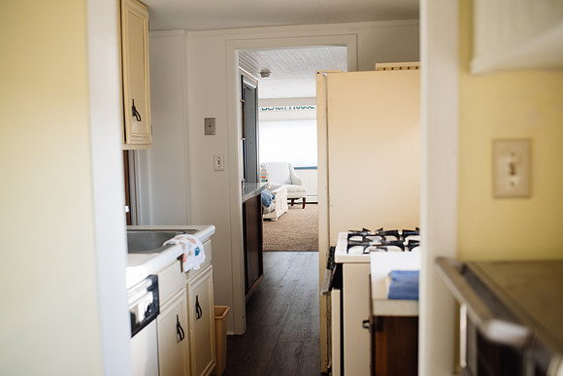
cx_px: 282
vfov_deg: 37.9
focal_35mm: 35
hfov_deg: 54.4
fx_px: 547
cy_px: 188
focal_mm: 35
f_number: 2.8
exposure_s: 1/500
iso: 1000
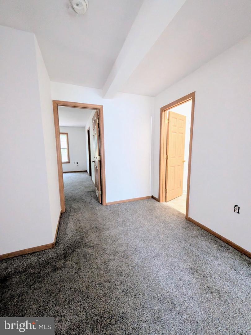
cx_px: 126
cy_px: 168
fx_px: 126
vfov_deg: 106.2
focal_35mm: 13
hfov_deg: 89.9
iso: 541
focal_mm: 1.54
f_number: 2.2
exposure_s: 1/24
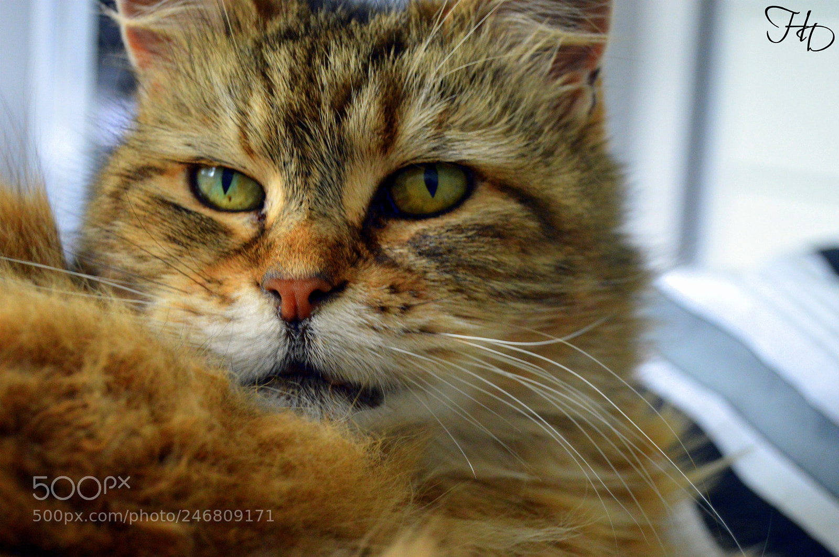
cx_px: 420
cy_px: 278
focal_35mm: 82
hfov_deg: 24.6
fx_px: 1921
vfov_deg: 16.5
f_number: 5.6
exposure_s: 1/60
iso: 2000
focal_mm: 55
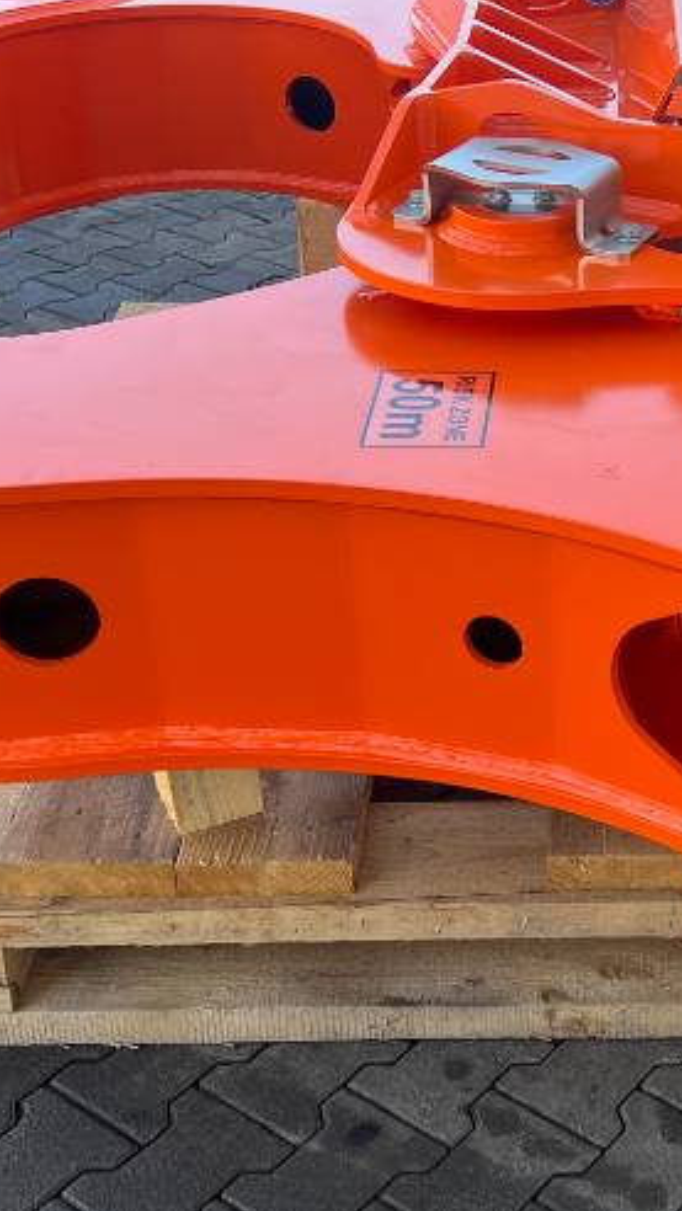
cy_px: 539
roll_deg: -0.3
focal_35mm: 59
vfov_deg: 35.4
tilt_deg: -27.9
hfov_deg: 20.0
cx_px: 630
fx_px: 1896
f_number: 1.5
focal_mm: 5.7
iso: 50
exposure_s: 1/355
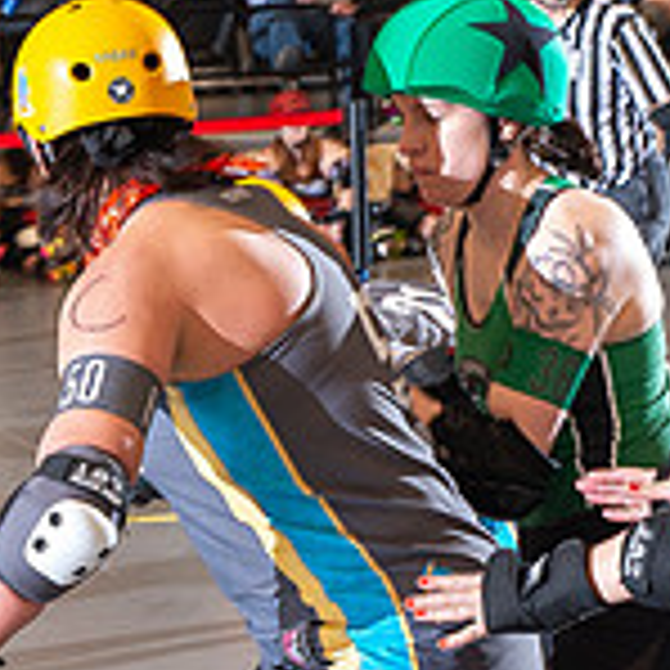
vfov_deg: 10.2
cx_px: 378
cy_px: 170
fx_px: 3745
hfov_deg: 10.2
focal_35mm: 171
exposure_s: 1/160
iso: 640
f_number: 5.6
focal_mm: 46
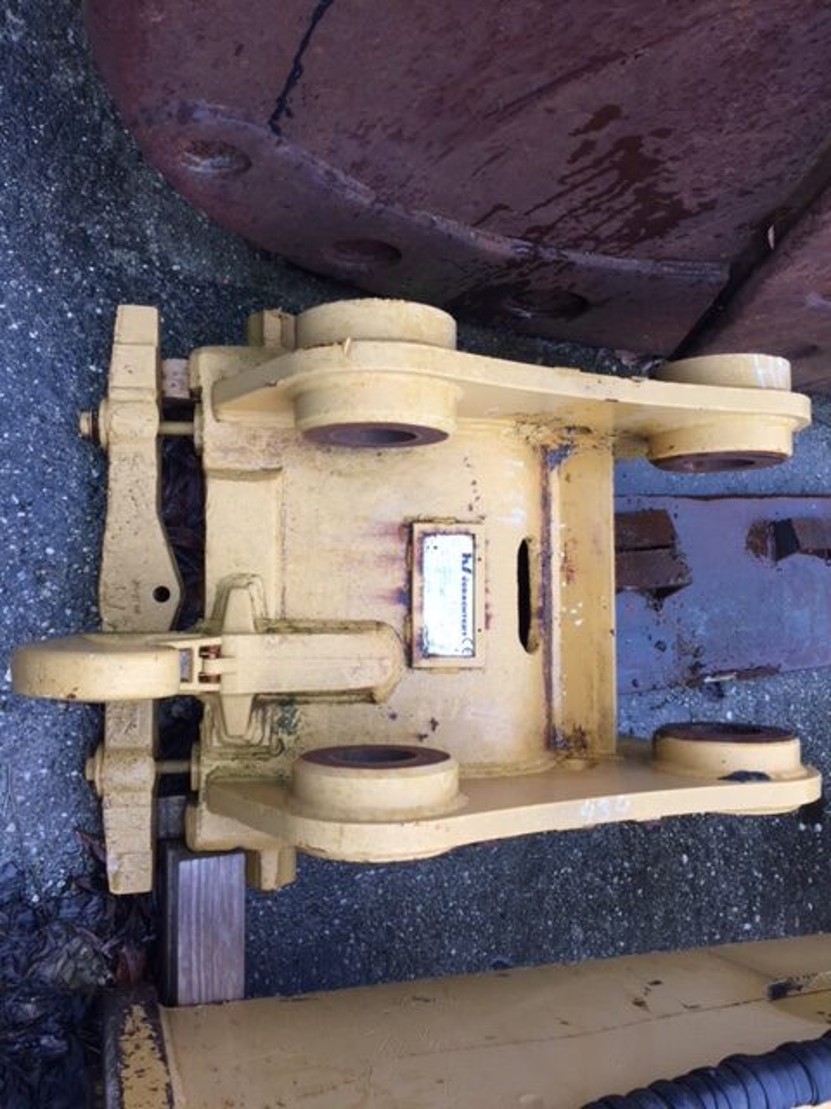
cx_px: 416
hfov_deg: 48.2
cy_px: 554
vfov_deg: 61.7
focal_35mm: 29
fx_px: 928
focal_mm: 4.15
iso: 32
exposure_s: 1/204
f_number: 2.2
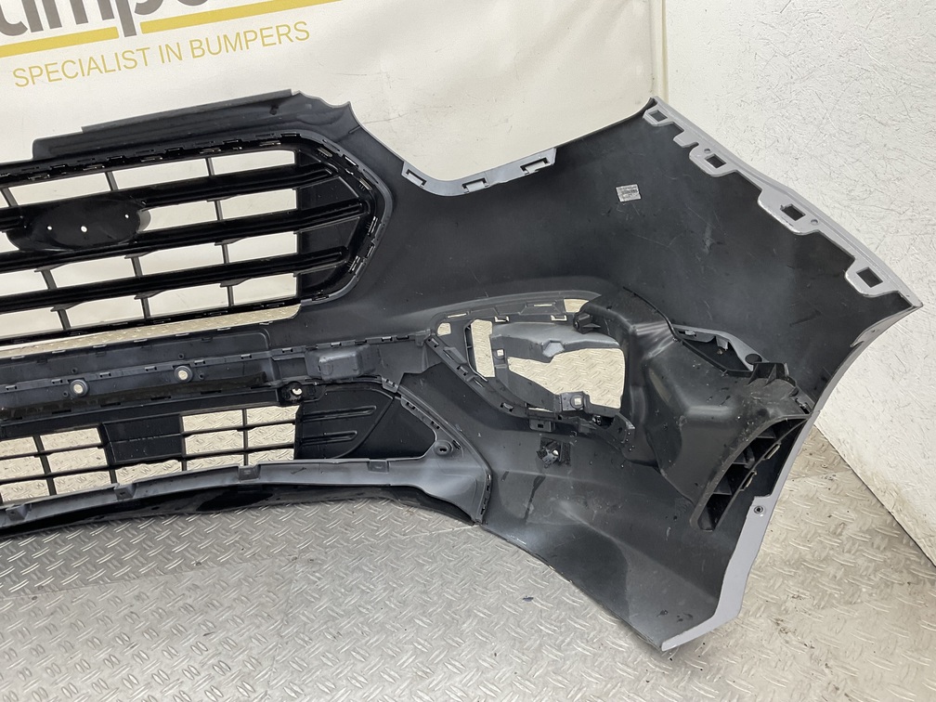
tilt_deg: -25.5
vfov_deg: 48.2
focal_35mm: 29
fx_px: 784
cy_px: 351
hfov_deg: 61.7
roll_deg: +7.5
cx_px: 468
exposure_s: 1/100
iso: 40
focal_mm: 3
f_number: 1.8
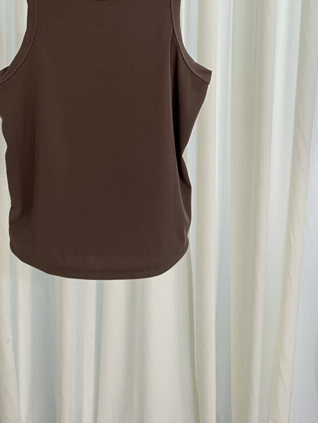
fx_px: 600
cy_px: 31
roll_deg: +0.3
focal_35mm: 49
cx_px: 102
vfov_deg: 36.2
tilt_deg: -8.7
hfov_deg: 29.4
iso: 64
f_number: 1.5
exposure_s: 1/50
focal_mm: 5.7
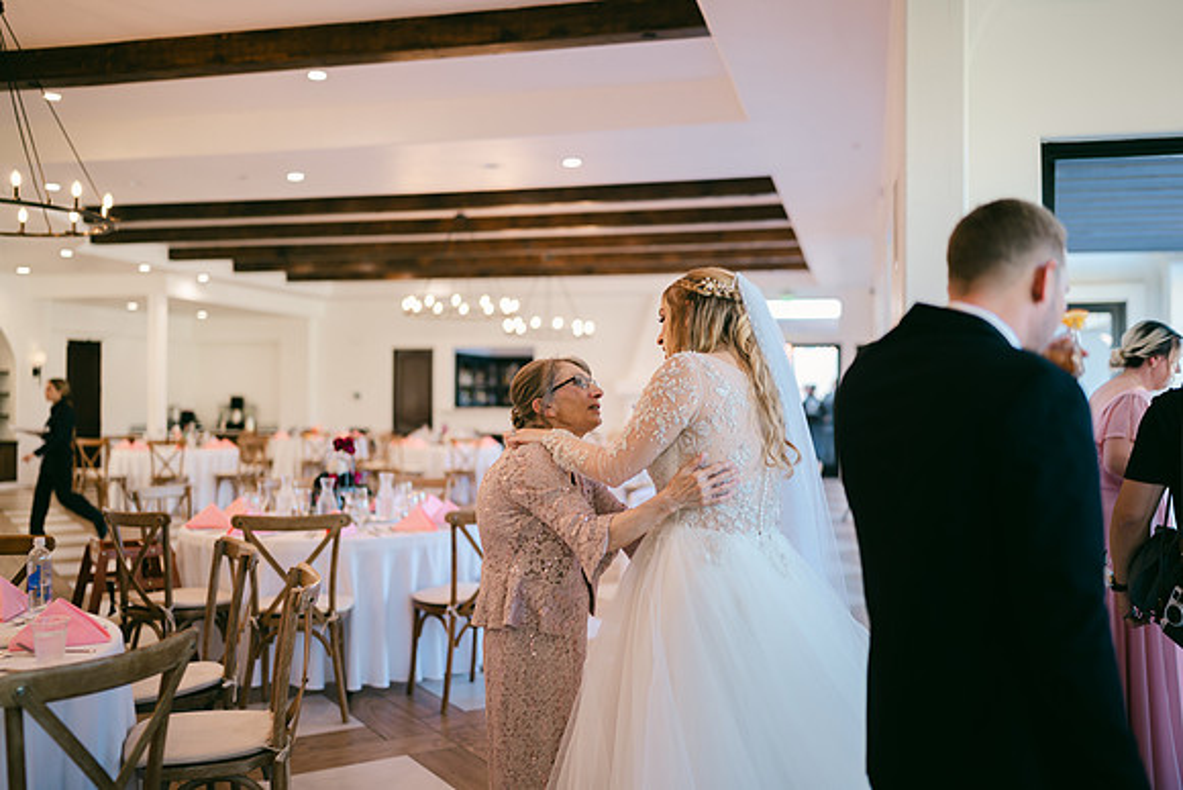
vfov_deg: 37.9
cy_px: 395
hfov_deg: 54.4
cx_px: 592
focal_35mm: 35
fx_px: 1150
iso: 64
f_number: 1.2
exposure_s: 1/125
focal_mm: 35
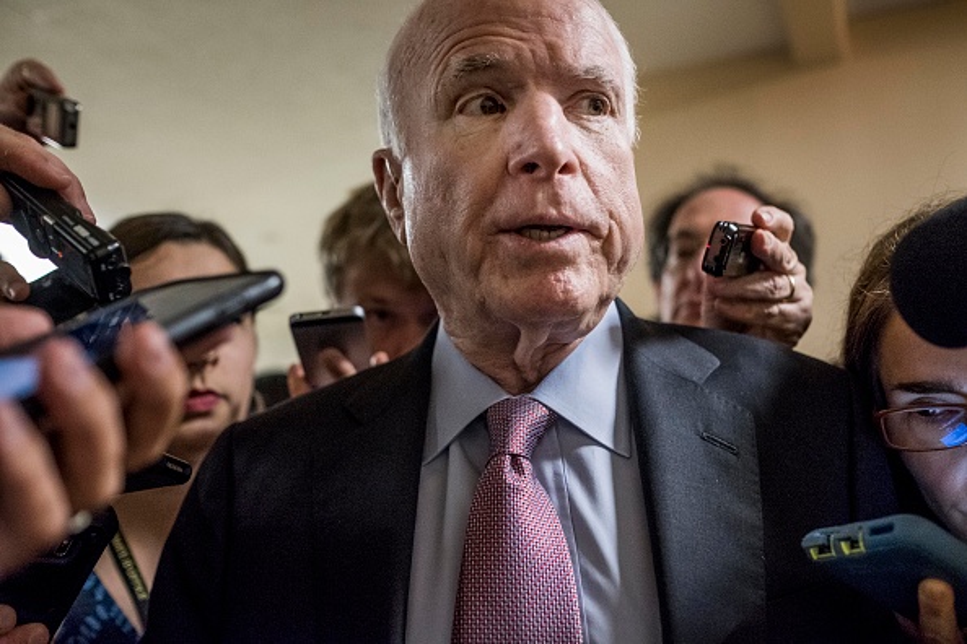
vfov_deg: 37.9
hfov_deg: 54.4
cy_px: 322
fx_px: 940
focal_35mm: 35
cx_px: 484
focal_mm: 23
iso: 3200
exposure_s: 1/250
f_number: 2.2
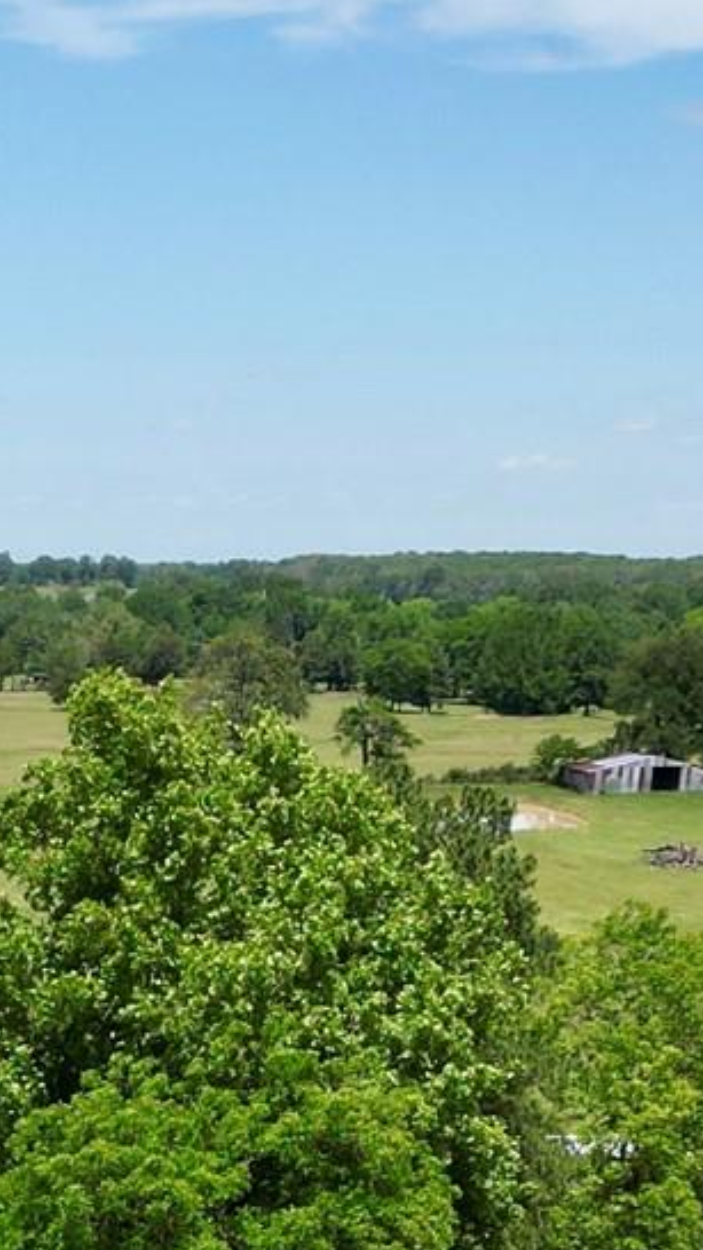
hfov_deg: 12.0
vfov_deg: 20.0
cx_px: -192
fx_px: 3249
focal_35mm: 98
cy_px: 1628
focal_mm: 6.72
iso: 100
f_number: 1.7
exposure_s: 1/2500
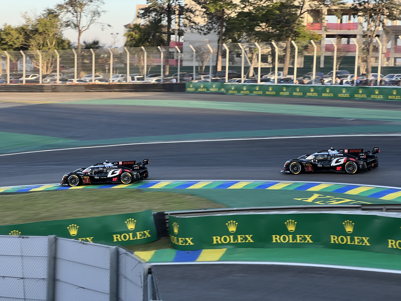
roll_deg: -3.3
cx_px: 200
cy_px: 150
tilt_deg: -6.1
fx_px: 892
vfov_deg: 19.1
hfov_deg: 25.3
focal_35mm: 77
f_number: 2.8
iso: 40
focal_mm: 9
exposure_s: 1/99
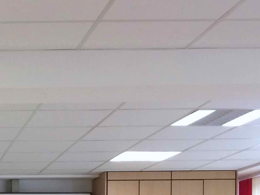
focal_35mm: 89
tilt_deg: +0.5
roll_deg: -0.1
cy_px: 282
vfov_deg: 15.5
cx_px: -87
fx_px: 668
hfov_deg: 20.0
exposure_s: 1/33
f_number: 2.2
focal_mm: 4.15
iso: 64
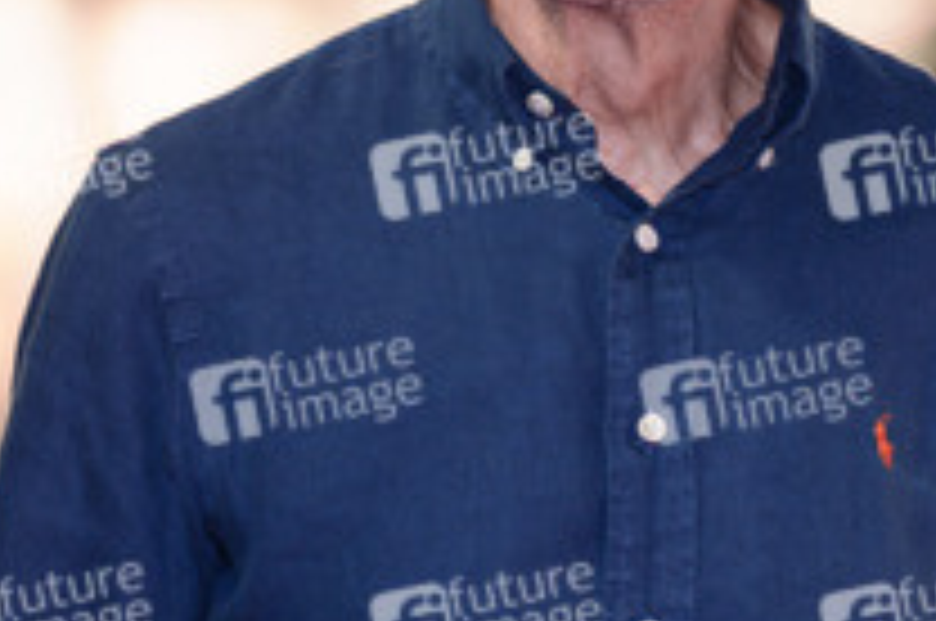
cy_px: 54
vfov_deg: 3.2
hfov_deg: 4.8
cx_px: 817
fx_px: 11266
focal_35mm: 434
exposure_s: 1/250
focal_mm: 200
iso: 320
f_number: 3.2
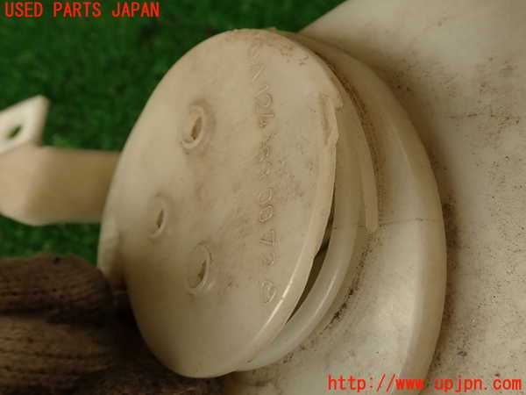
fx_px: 456
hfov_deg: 60.0
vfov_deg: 46.8
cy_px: 198
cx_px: 263
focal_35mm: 30
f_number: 3.2
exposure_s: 1/60
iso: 100
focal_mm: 5.4
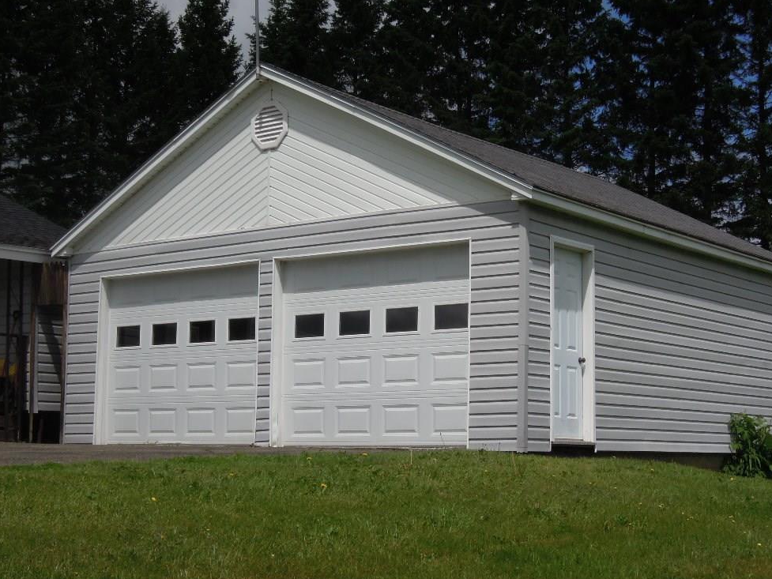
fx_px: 1450
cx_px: 376
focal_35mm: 65
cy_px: 299
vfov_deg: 22.6
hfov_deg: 29.8
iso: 160
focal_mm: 11.1
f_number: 6.6
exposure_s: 1/1250
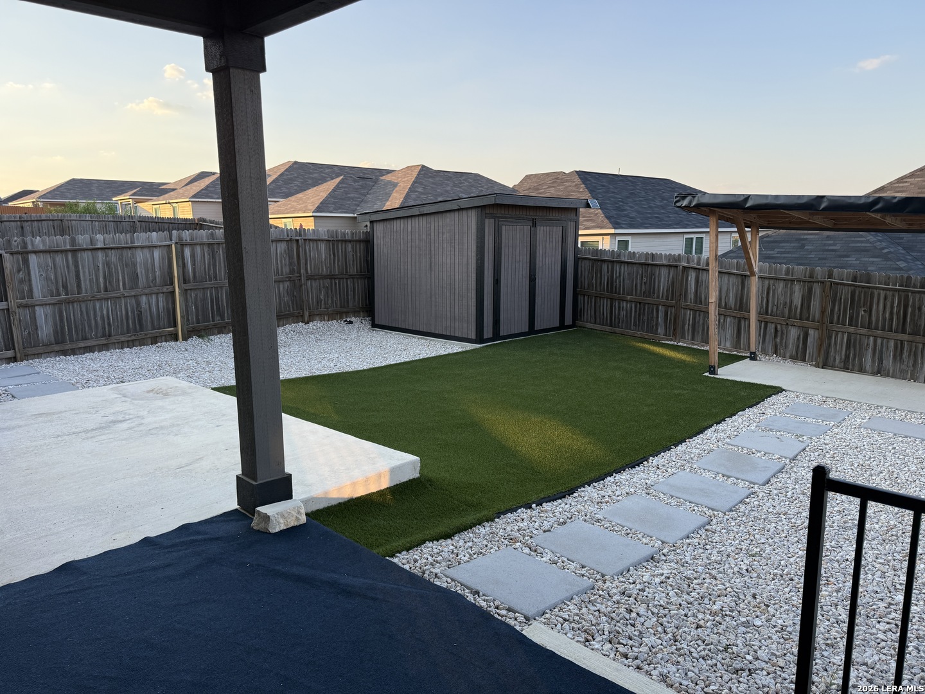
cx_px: 462
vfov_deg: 56.8
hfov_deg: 71.6
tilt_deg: -9.5
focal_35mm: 24
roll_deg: +0.7
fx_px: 641
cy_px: 347
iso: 100
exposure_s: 1/909
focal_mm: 6.76
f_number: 1.78
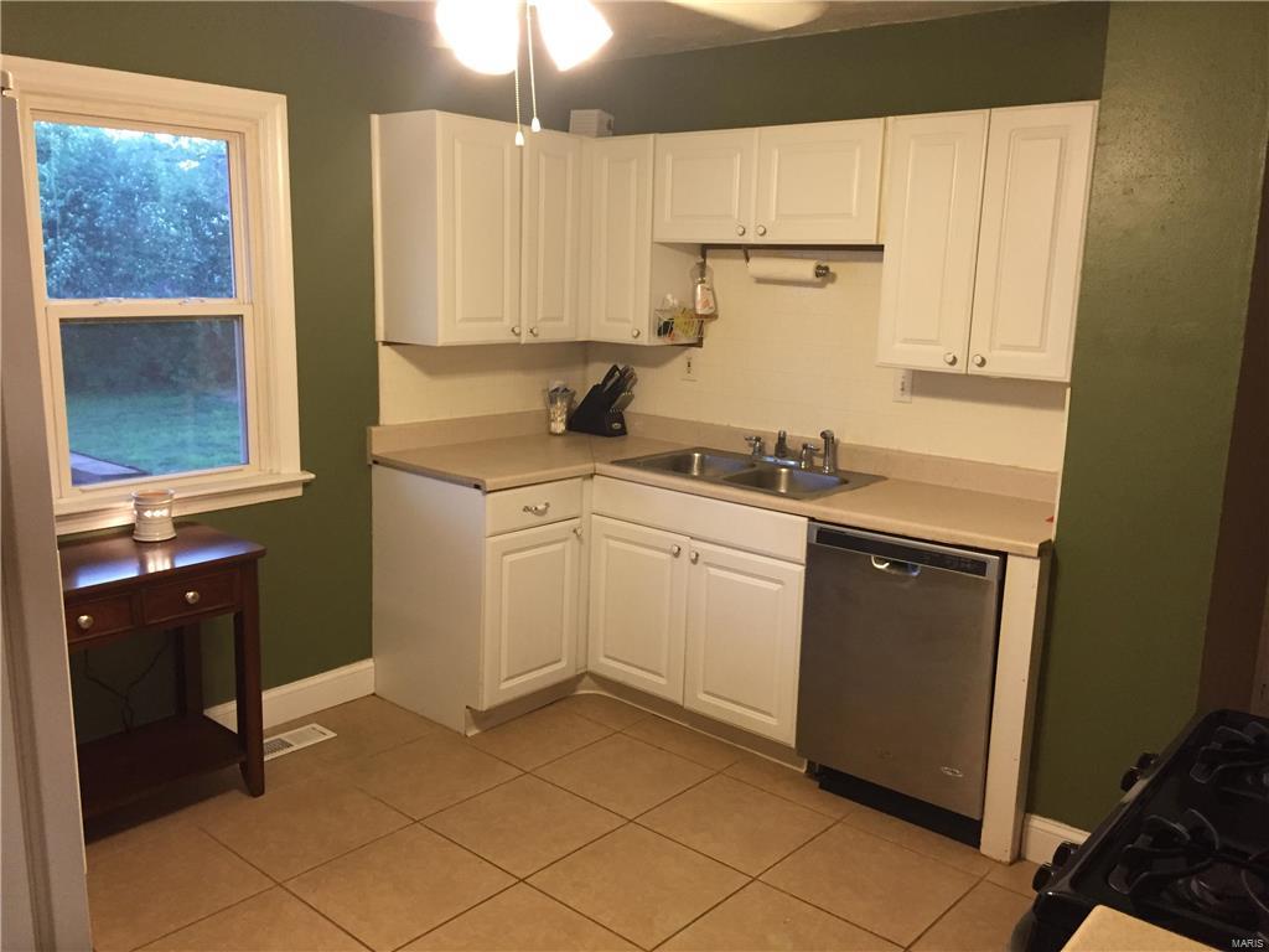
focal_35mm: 29
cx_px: 634
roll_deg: -2.8
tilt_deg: -11.8
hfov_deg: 61.7
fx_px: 1063
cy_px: 476
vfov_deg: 48.2
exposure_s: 1/30
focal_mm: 4.15
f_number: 2.2
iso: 160
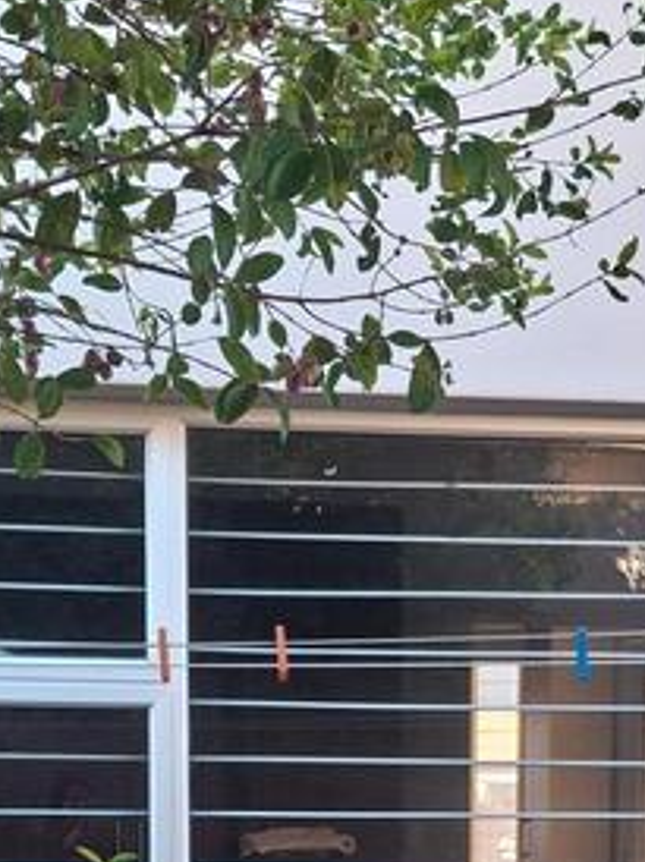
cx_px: 352
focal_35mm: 73
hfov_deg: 20.1
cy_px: 960
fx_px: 1816
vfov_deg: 24.8
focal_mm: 4.69
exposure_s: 1/120
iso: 64
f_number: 1.8
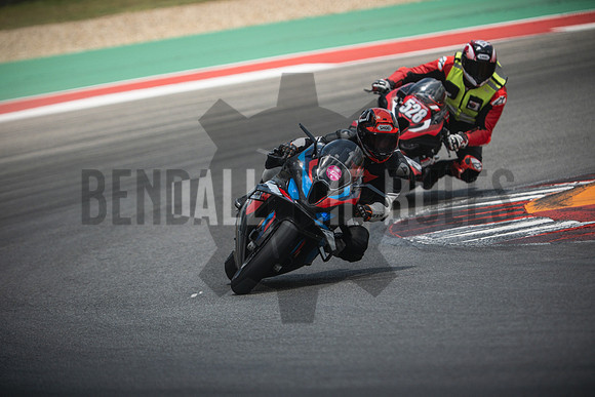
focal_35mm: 420
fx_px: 6943
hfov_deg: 4.9
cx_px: 298
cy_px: 198
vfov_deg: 3.3
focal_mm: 280
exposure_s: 1/4000
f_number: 2.8
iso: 400
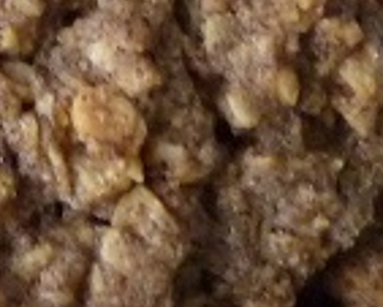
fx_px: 1928
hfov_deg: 9.7
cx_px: -619
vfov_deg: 9.0
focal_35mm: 170
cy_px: -43
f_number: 3.3
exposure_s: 1/40
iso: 400
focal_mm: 4.3
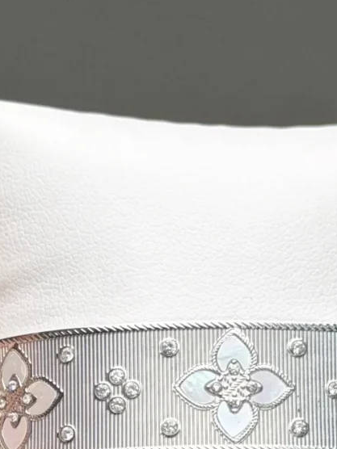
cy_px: 426
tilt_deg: -77.1
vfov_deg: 20.8
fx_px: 1194
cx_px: 212
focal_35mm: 92
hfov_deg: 16.0
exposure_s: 1/786
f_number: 1.78
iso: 64
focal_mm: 6.76
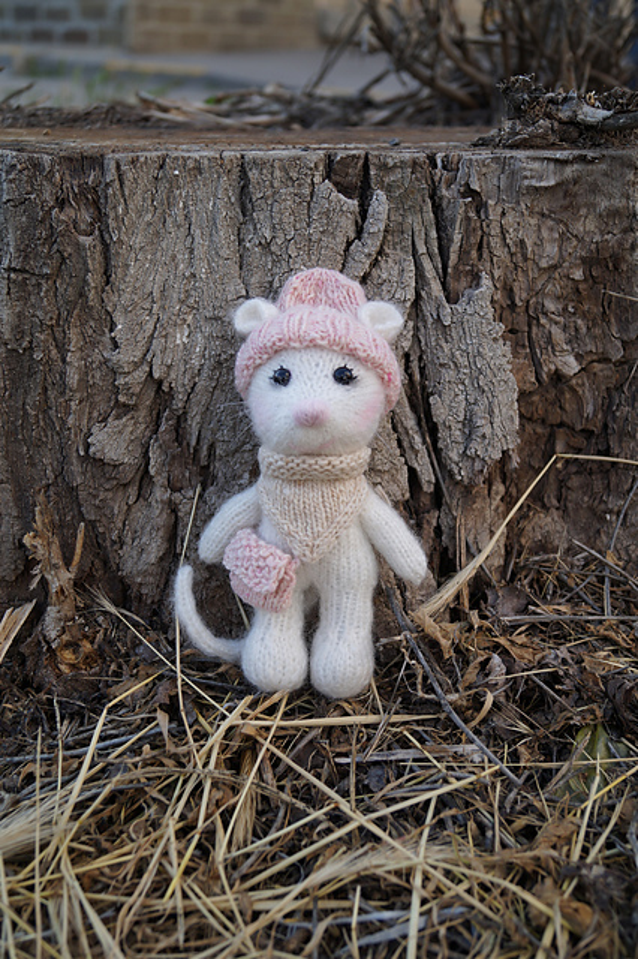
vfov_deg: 46.4
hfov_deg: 31.9
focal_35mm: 42
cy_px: 480
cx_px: 319
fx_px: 1118
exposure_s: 1/125
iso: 100
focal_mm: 28
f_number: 4.5
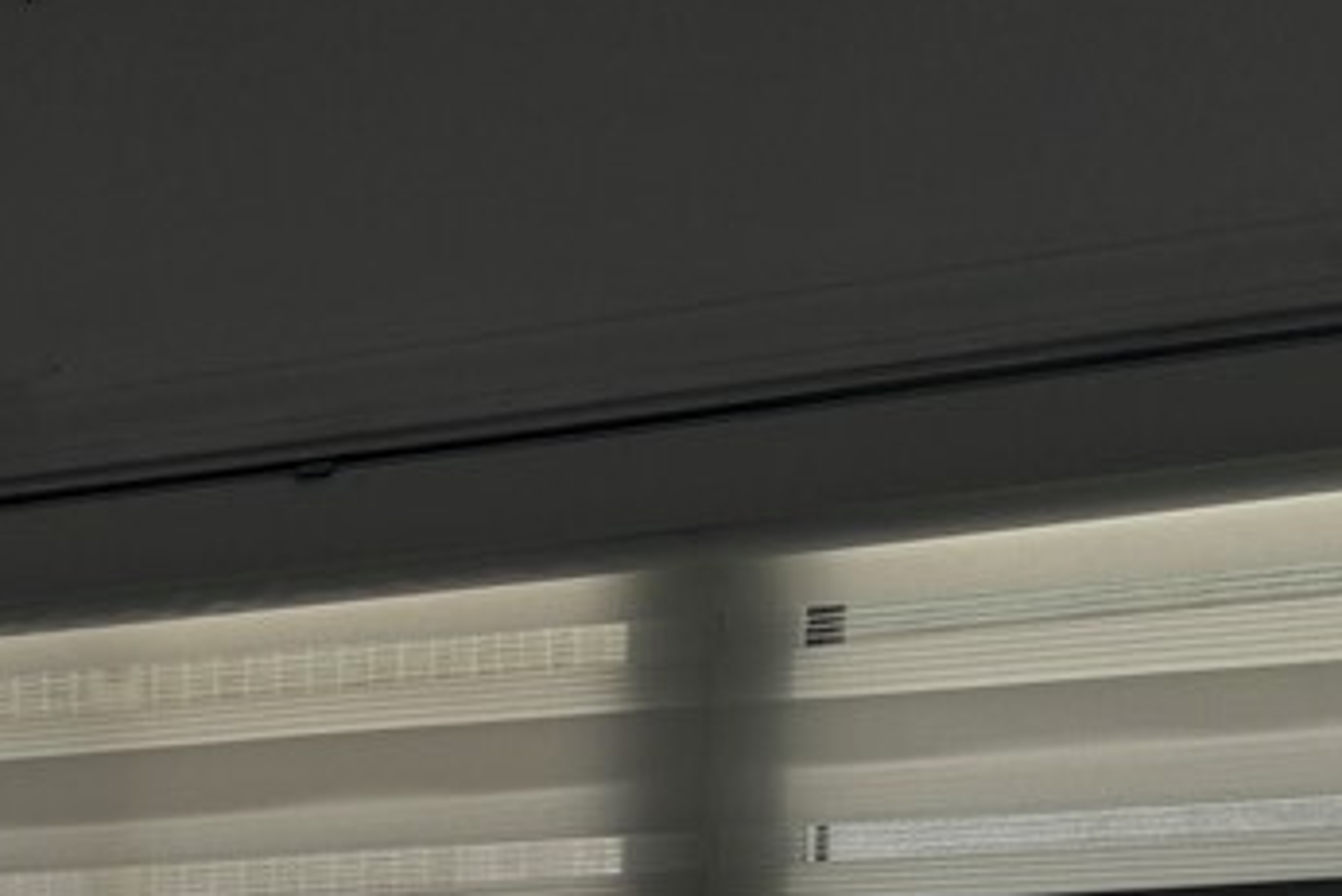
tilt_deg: -8.9
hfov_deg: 24.9
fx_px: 2983
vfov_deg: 14.4
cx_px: 233
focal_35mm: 80
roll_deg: -1.1
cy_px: 1749
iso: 50
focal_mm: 5.96
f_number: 1.6
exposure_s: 1/1381
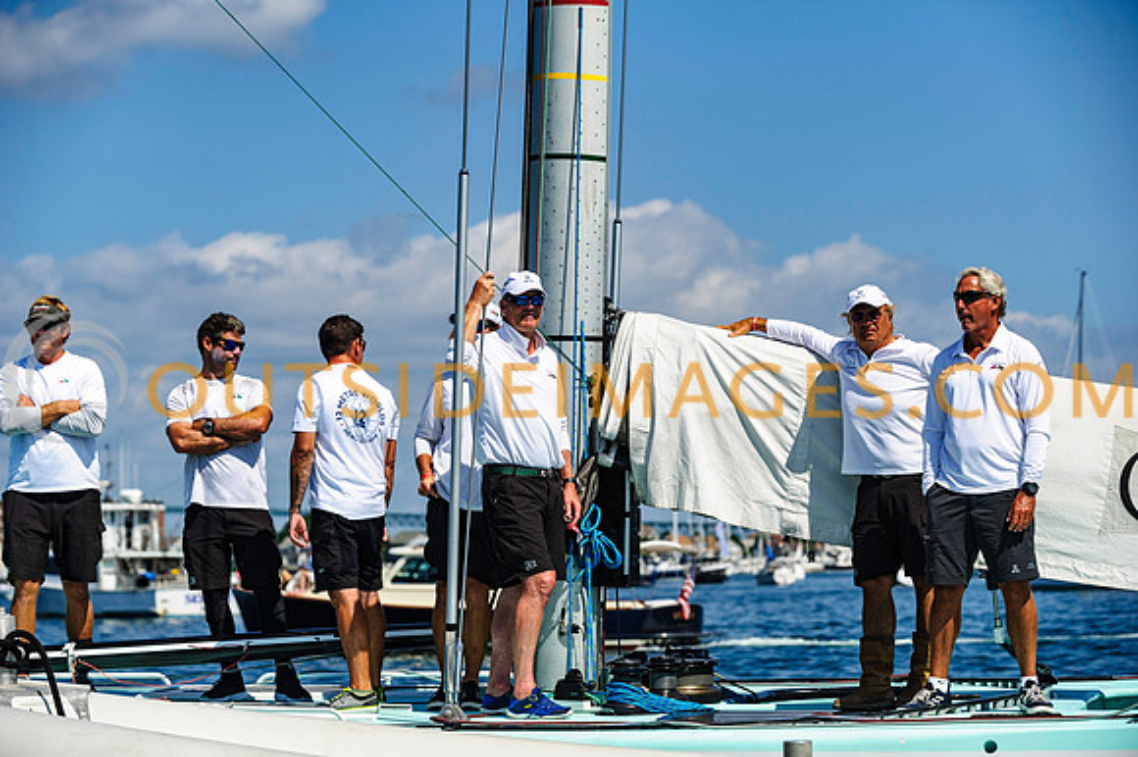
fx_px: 3538
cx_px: 569
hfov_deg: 18.3
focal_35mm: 112
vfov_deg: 12.2
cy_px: 378
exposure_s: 1/3200
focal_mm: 112
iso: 320
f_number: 5
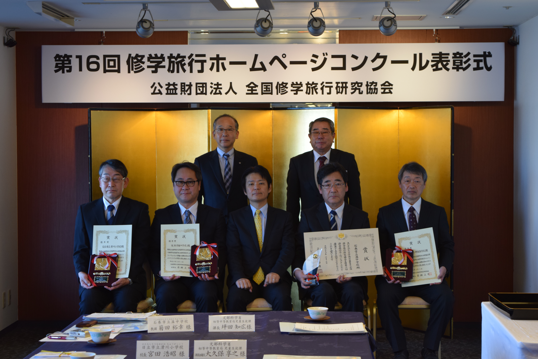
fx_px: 1233
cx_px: 269
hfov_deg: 24.6
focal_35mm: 82
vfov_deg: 16.6
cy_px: 180
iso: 560
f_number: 5.6
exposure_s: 1/60
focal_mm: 55
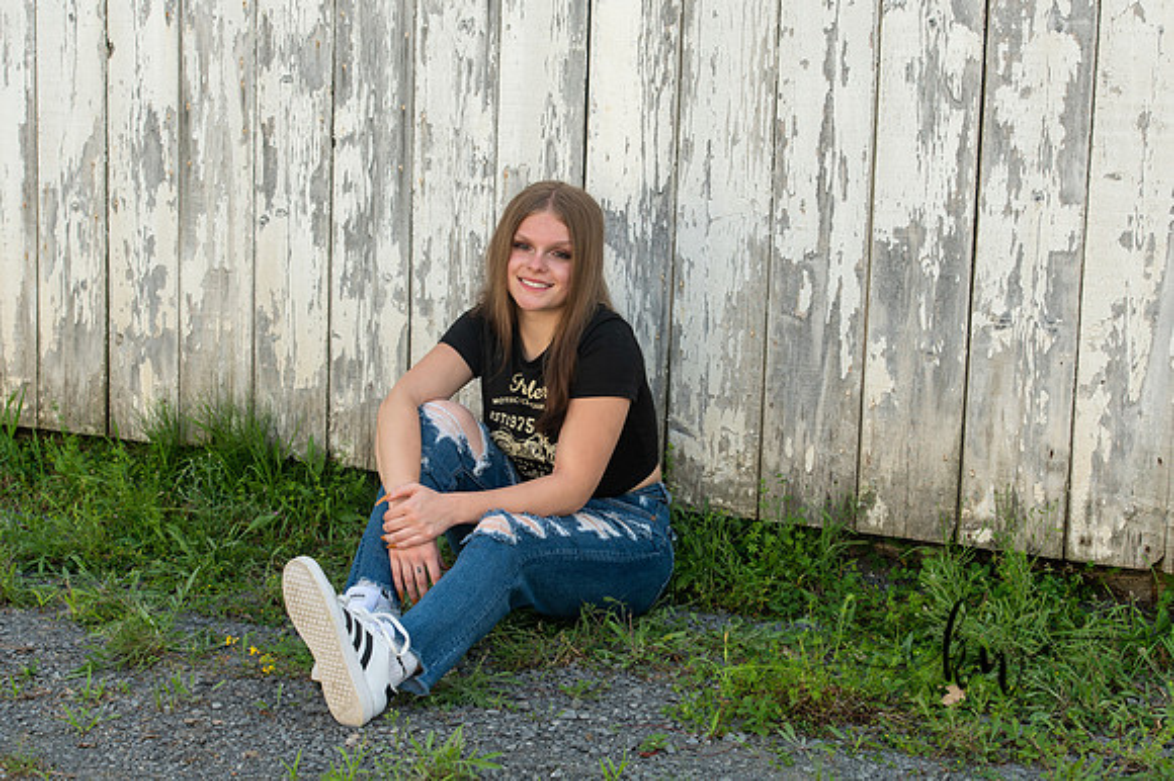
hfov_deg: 28.9
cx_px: 587
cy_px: 390
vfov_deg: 19.4
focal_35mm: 70
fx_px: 2281
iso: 400
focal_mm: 70
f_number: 6.3
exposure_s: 1/250
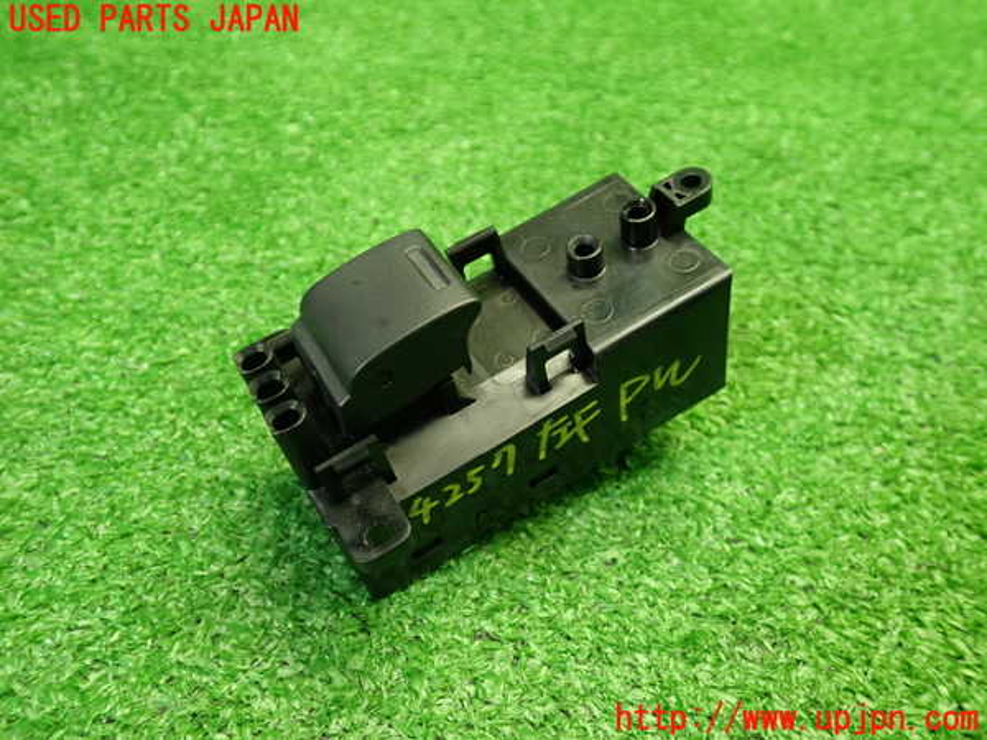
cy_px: 370
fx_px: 855
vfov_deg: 46.8
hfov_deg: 60.0
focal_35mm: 30
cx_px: 494
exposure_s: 1/30
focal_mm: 5.4
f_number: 2.3
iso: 250
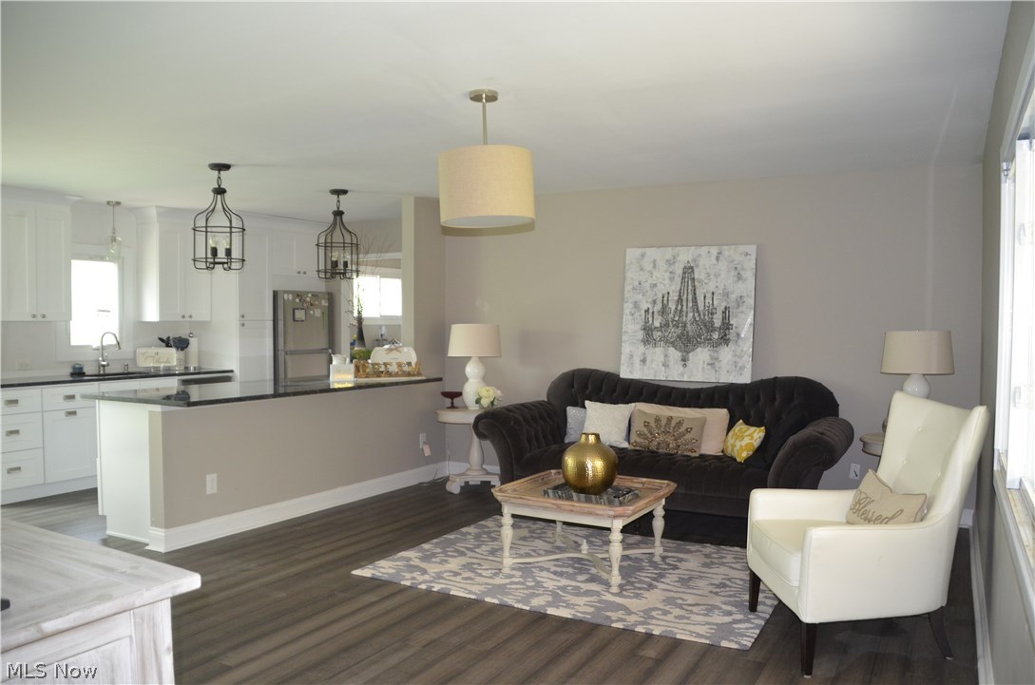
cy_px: 342
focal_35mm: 27
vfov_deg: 47.7
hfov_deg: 67.5
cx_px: 518
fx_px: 775
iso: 1000
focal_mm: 18
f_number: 3.5
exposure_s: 1/60
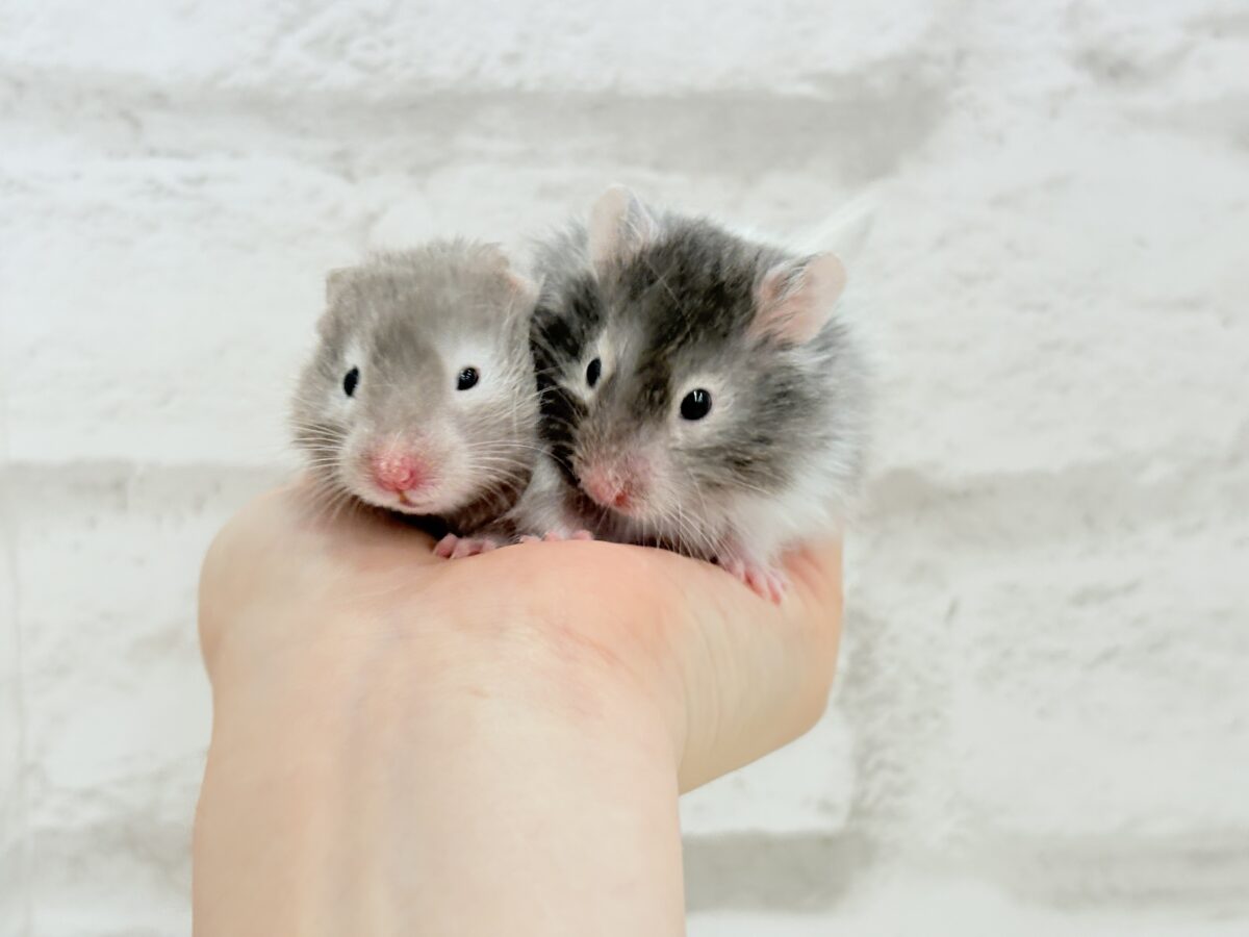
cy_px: 468
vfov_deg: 28.0
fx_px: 1876
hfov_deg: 36.8
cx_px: 624
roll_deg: -1.0
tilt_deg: -8.1
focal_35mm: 52
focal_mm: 5.96
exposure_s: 1/100
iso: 80
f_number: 1.6
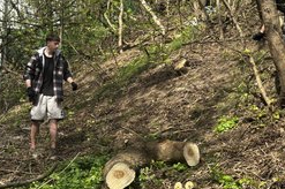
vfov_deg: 16.8
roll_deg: -0.7
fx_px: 640
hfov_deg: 25.1
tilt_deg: +9.8
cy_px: 75
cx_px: 159
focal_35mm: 81
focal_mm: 6.86
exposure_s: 1/1590
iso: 64
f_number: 1.78
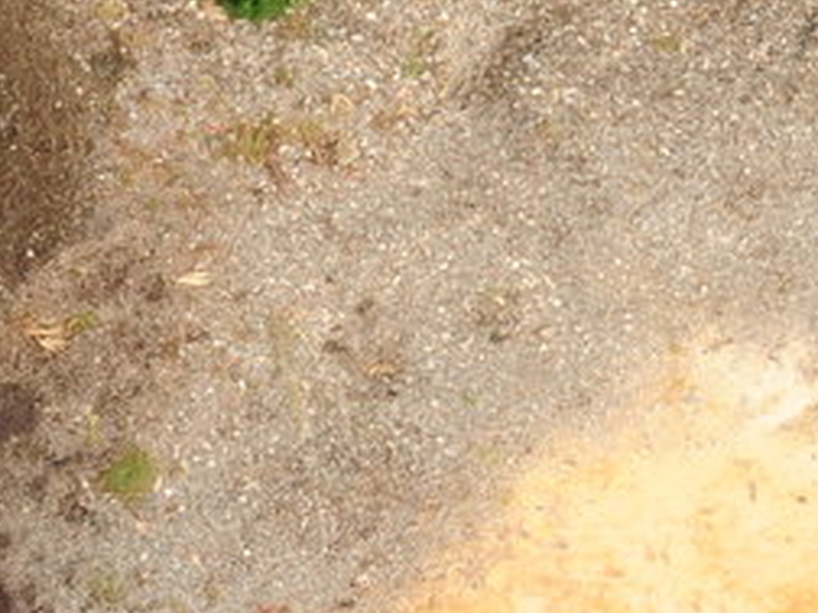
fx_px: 8105
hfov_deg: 5.8
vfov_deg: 4.3
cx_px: 578
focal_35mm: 343
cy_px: -83
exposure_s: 1/320
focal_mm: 50
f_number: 9
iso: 320
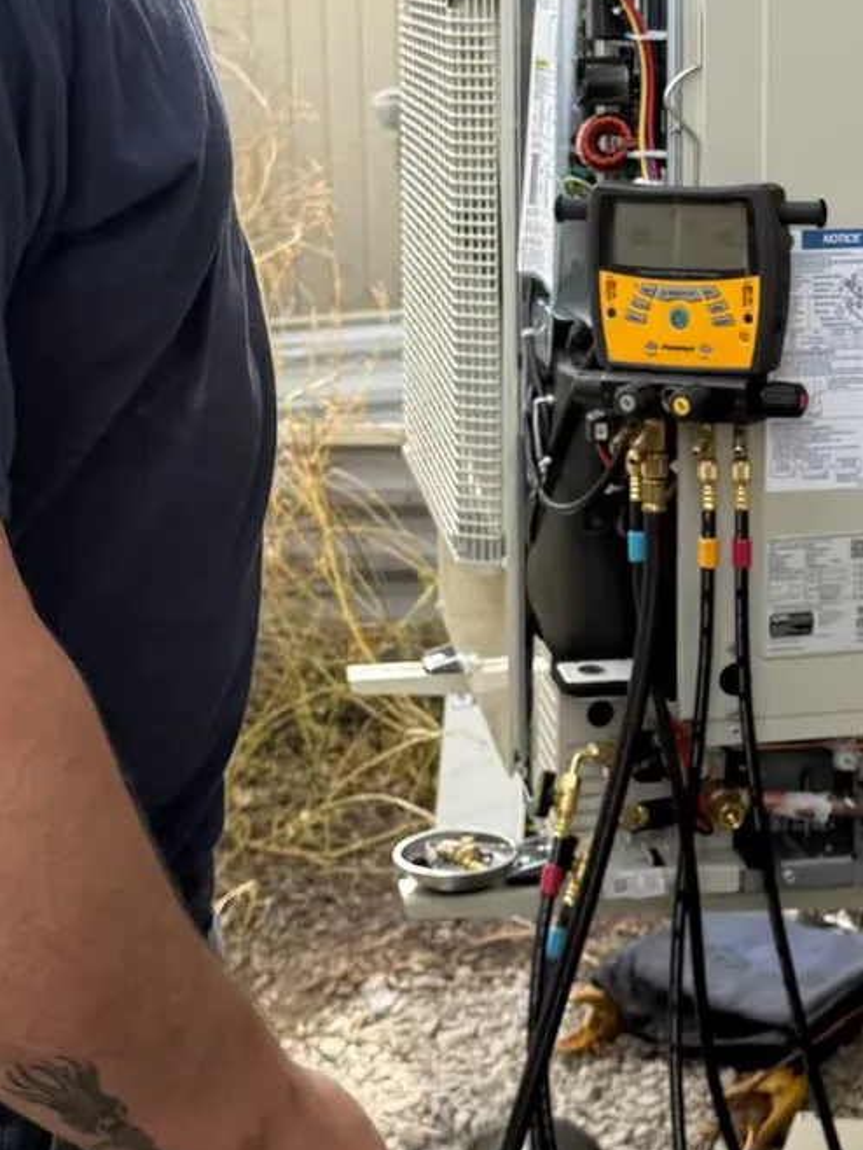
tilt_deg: -9.0
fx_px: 2325
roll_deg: -0.9
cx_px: 641
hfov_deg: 20.9
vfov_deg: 27.4
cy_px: 292
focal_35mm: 70
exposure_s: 1/979
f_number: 1.78
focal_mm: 6.76
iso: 100
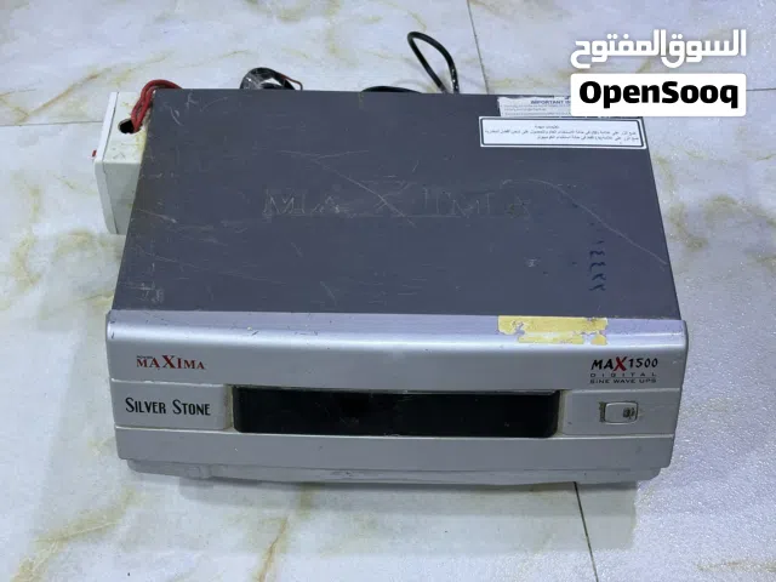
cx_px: 388
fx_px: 1166
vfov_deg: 28.0
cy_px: 291
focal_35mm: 52
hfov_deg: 36.8
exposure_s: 1/50
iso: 100
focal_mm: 5.96
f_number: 1.6
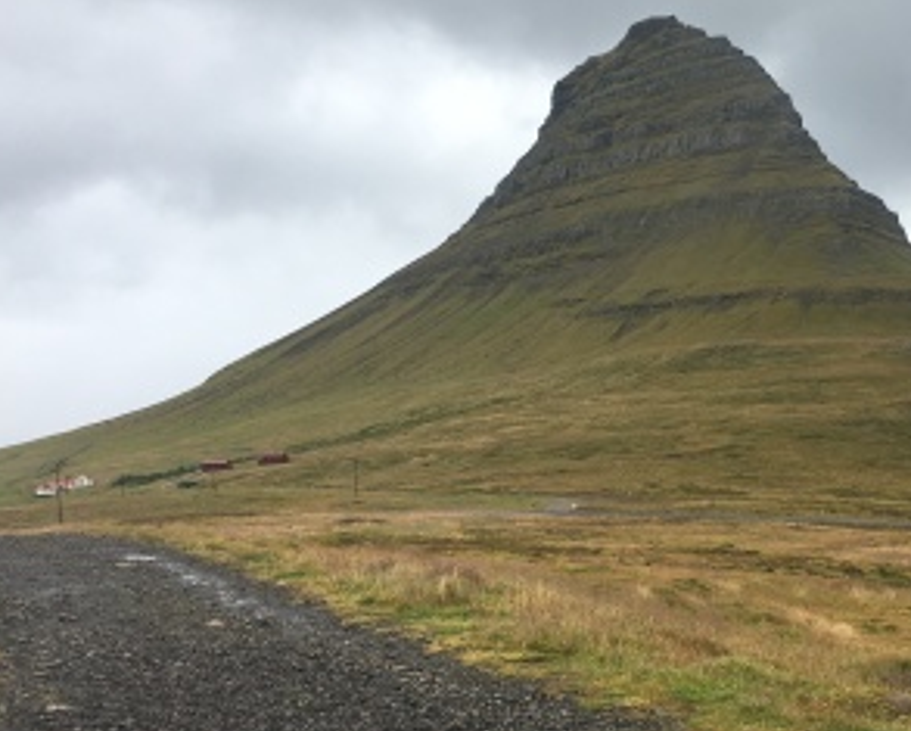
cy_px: 423
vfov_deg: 28.6
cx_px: 720
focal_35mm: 53
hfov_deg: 34.3
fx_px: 1430
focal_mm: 4.15
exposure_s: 1/353
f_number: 2.2
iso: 25
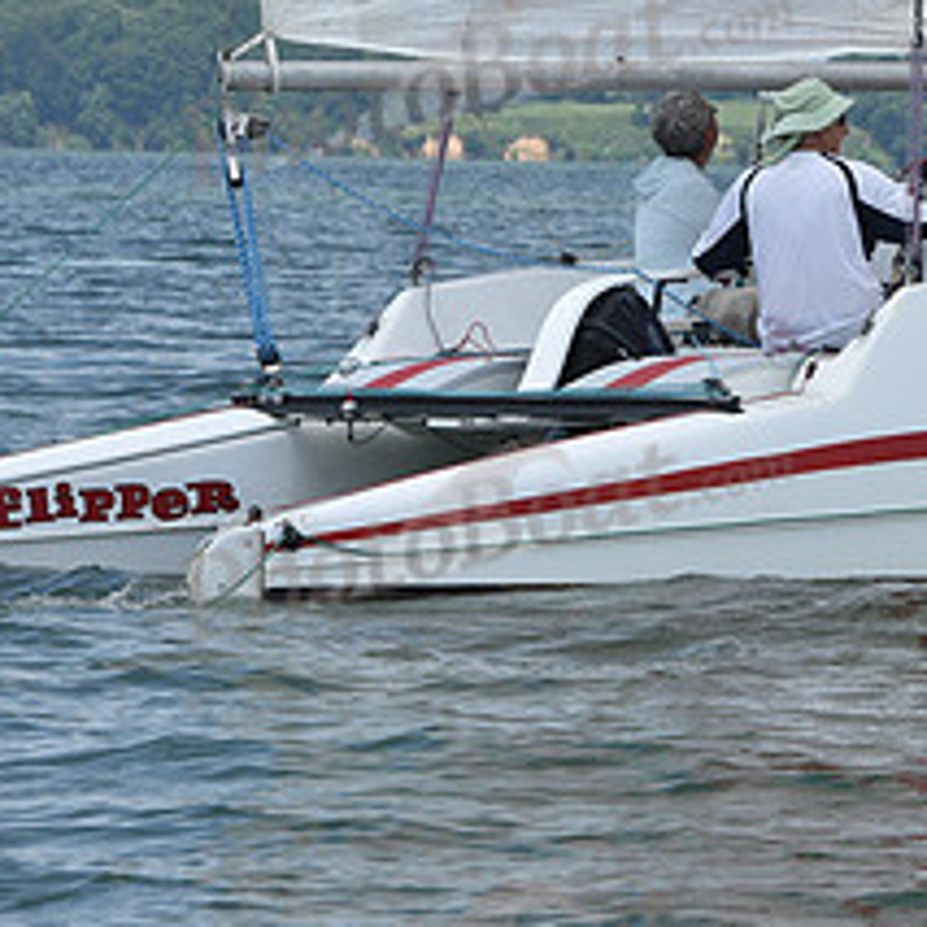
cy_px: 242
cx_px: 1023
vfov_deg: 6.1
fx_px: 8756
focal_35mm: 289
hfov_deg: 6.0
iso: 320
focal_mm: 125
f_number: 9
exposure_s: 1/1000
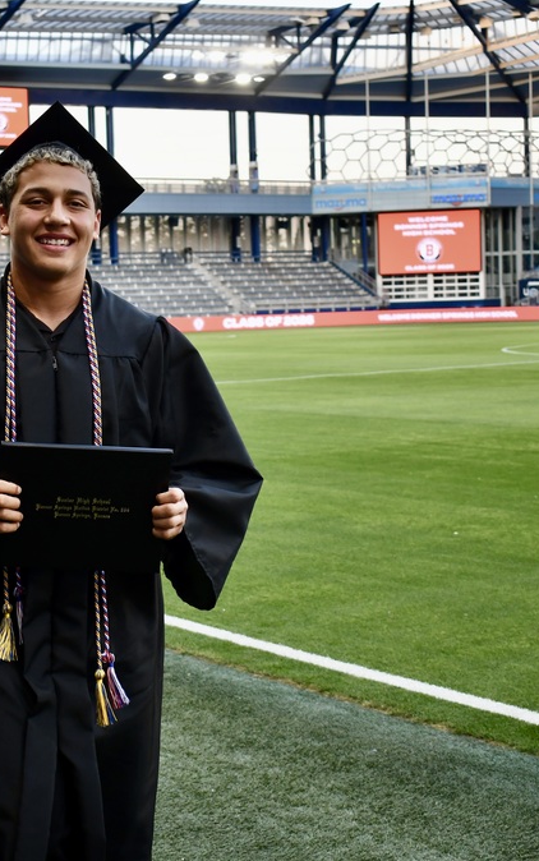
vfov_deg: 31.5
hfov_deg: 19.9
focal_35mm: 65
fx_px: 1526
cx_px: 146
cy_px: 426
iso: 450
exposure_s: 1/250
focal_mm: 28
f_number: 4.2
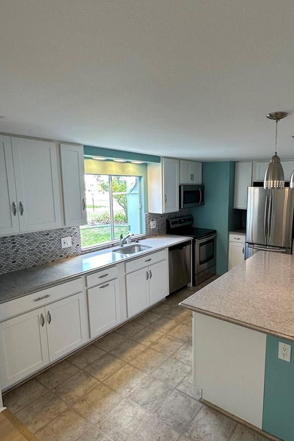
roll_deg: +0.1
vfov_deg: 81.2
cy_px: 223
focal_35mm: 21
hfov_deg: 58.0
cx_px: 199
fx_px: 257
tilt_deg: -7.9
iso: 125
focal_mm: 2.22
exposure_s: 1/120
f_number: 2.2
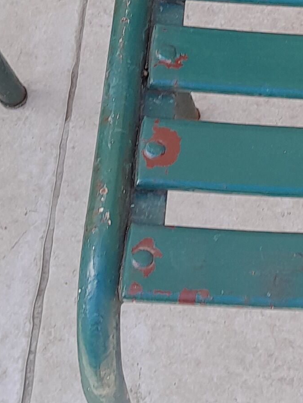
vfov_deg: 16.1
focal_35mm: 119
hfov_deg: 12.1
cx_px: 401
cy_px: -20
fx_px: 1388
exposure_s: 1/100
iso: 40
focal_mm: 3.98
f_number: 1.8
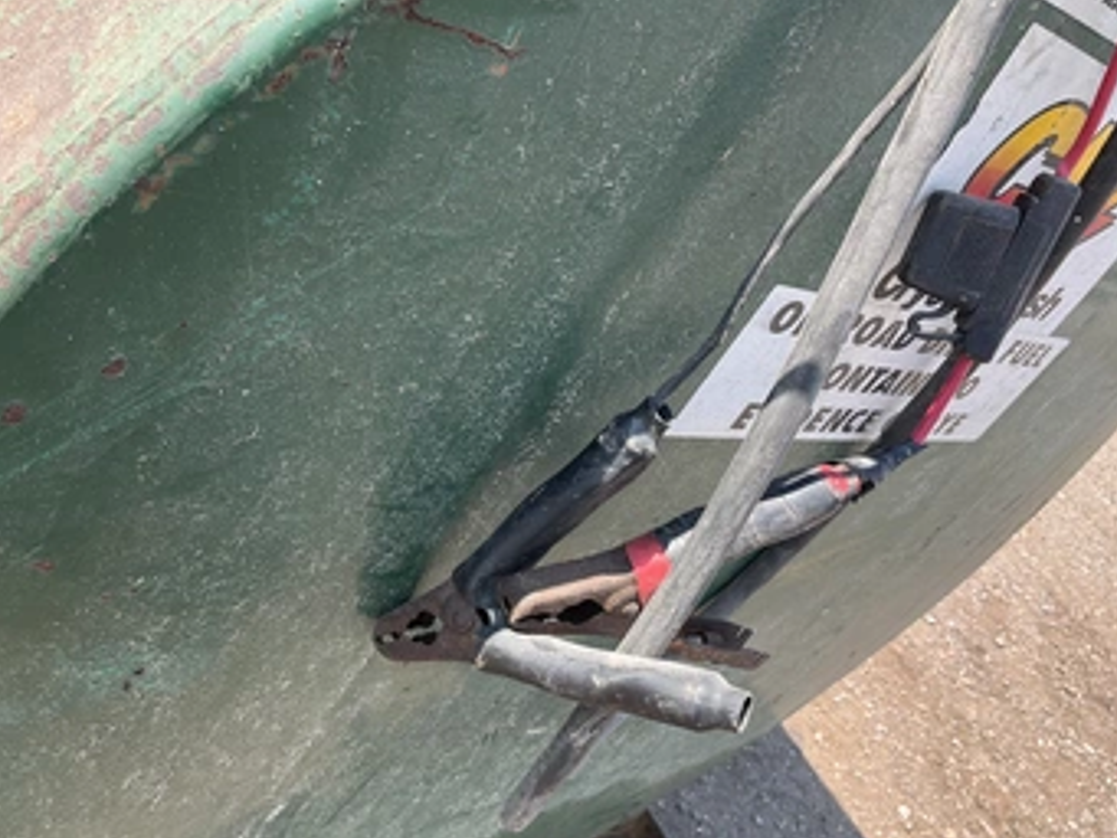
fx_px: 1098
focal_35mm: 34
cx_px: 573
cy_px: 478
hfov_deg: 53.9
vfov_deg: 41.7
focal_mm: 3
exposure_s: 1/509
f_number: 1.8
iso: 25
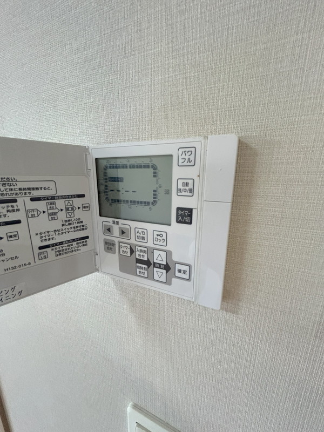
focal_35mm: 14
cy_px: 216
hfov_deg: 85.7
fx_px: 175
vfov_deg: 102.1
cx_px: 162
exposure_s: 1/100
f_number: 2.4
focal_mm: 1.54
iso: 320
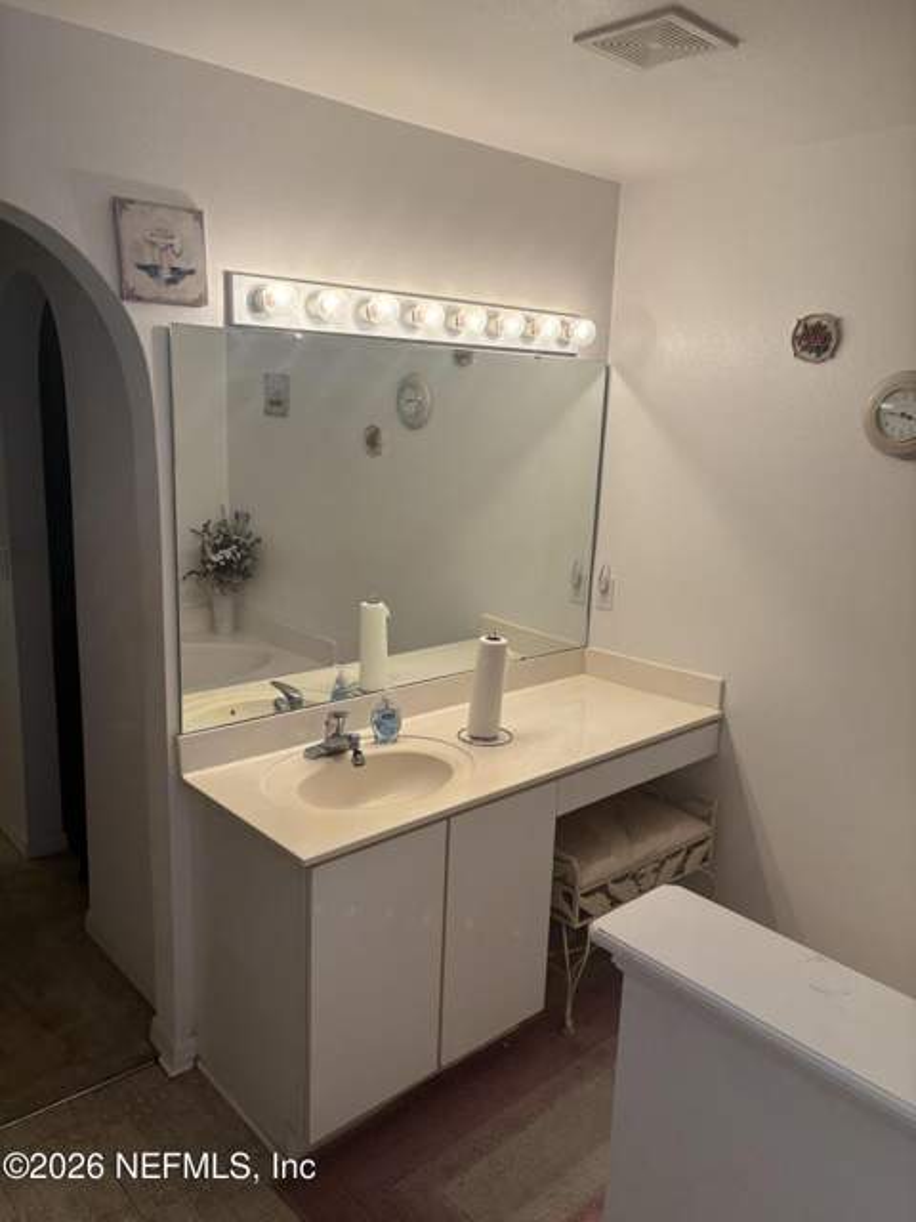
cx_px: 458
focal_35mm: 26
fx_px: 917
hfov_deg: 53.1
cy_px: 611
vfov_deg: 67.3
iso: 80
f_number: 1.6
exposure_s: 1/120
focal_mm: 5.96
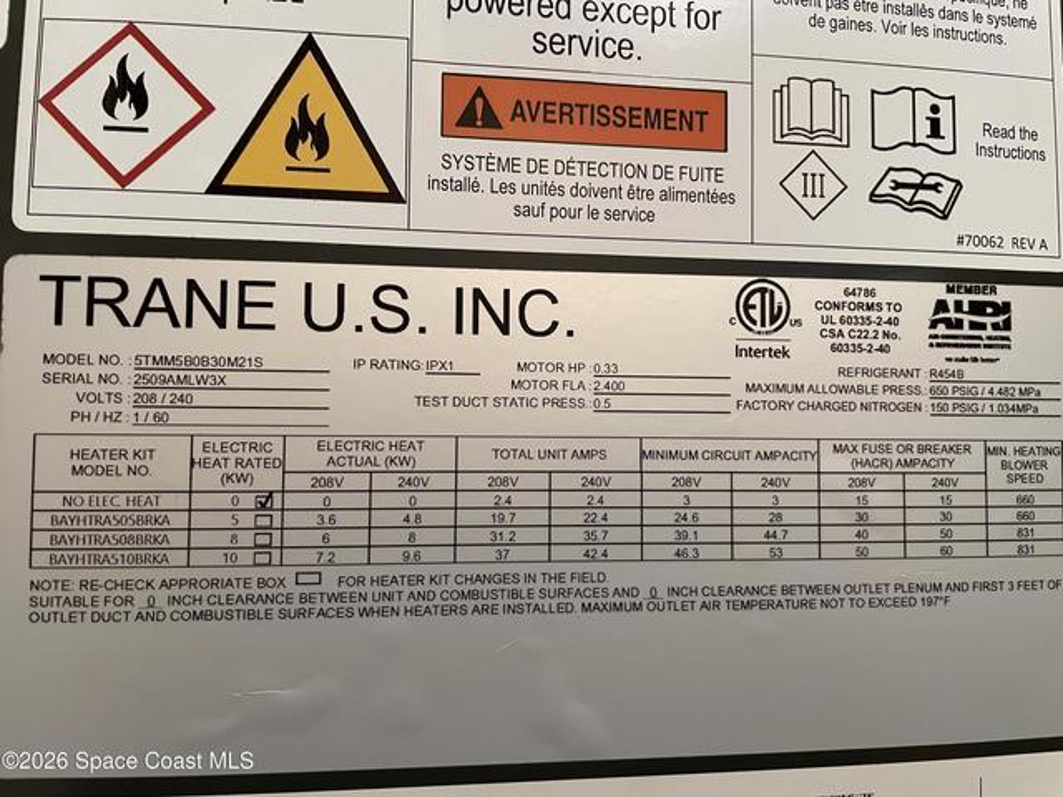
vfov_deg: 53.1
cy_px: 398
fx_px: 798
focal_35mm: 26
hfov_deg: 67.3
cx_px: 532
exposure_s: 1/60
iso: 250
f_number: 1.6
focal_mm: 4.2
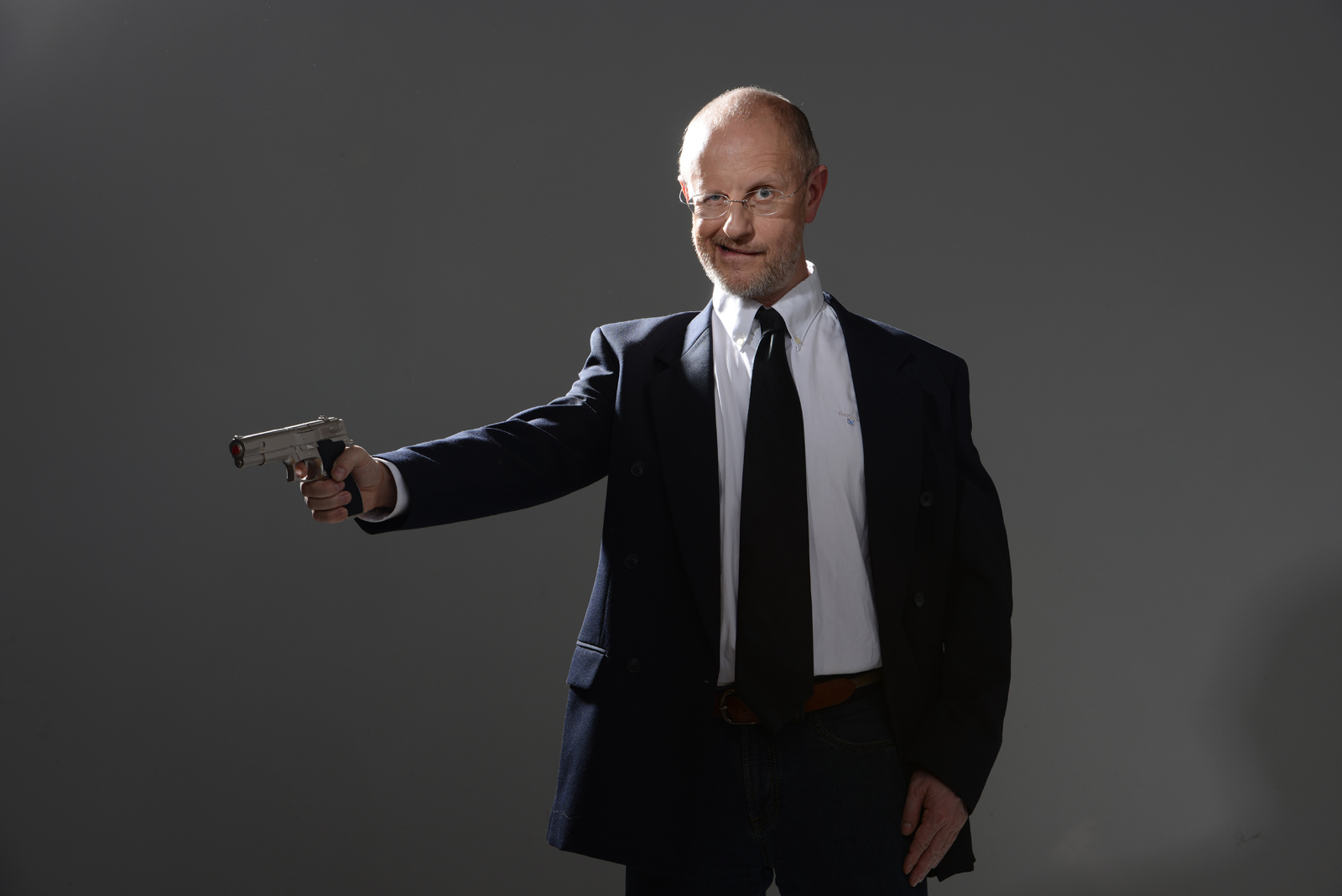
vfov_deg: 11.8
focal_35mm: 116
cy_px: 448
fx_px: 4326
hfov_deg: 17.6
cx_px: 671
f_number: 13
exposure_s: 1/125
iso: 100
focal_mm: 116
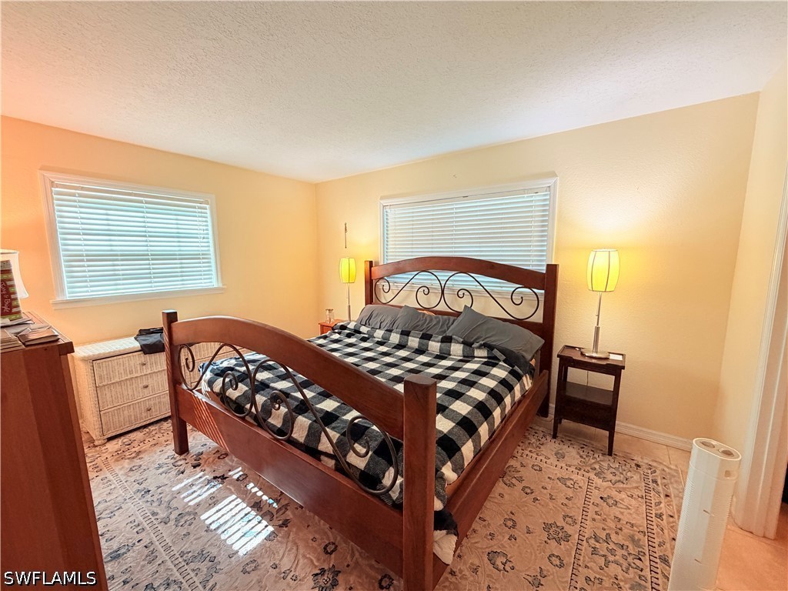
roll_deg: +1.0
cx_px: 394
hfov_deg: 102.1
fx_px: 319
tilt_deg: -6.0
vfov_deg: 85.7
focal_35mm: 14
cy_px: 296
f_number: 2.2
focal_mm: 2.22
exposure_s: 1/120
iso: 250
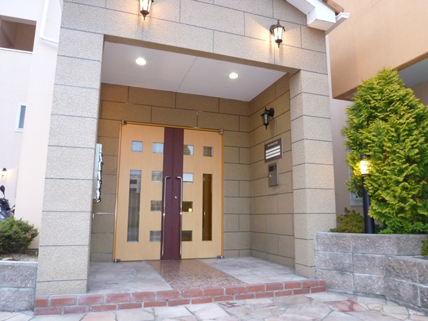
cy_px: 160
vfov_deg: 54.9
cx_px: 214
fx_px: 309
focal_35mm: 25
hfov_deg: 69.4
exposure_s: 1/30
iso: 320
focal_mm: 4.5
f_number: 2.8
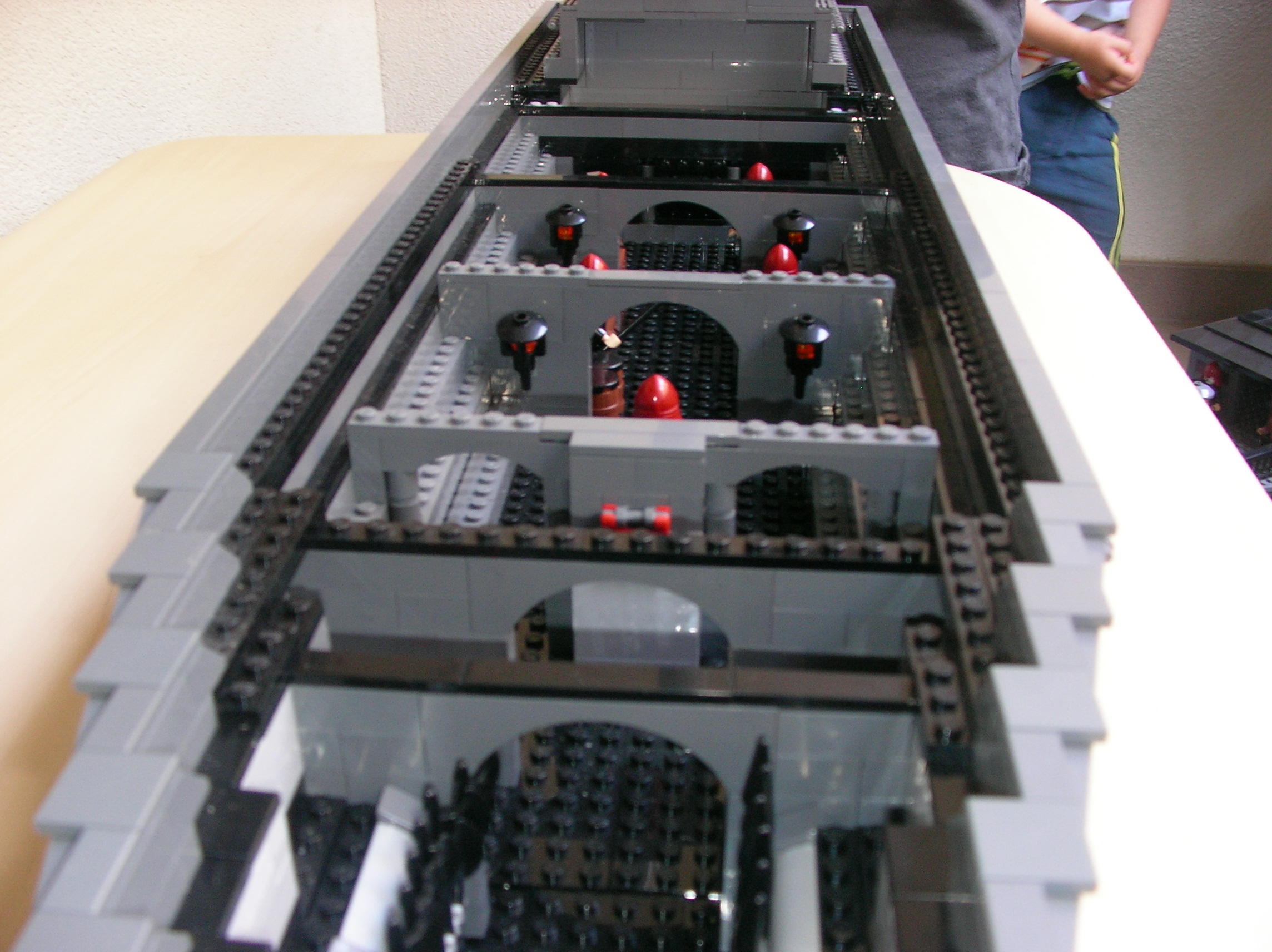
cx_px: 636
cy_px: 476
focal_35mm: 38
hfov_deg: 49.0
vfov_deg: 37.7
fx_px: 1395
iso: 100
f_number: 3.5
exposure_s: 1/30
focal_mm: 5.8
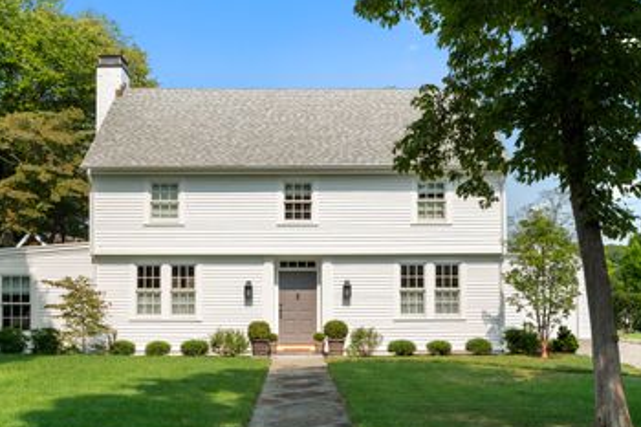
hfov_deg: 48.4
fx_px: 712
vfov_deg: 33.1
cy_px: 287
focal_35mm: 40
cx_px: 297
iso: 1600
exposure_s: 1/2500
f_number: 7.1
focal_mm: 28
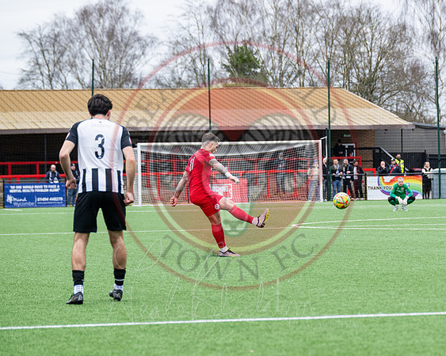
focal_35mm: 190
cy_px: 217
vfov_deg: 8.1
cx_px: 369
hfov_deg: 10.1
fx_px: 2503
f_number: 4
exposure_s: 1/2000
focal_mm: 115
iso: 800
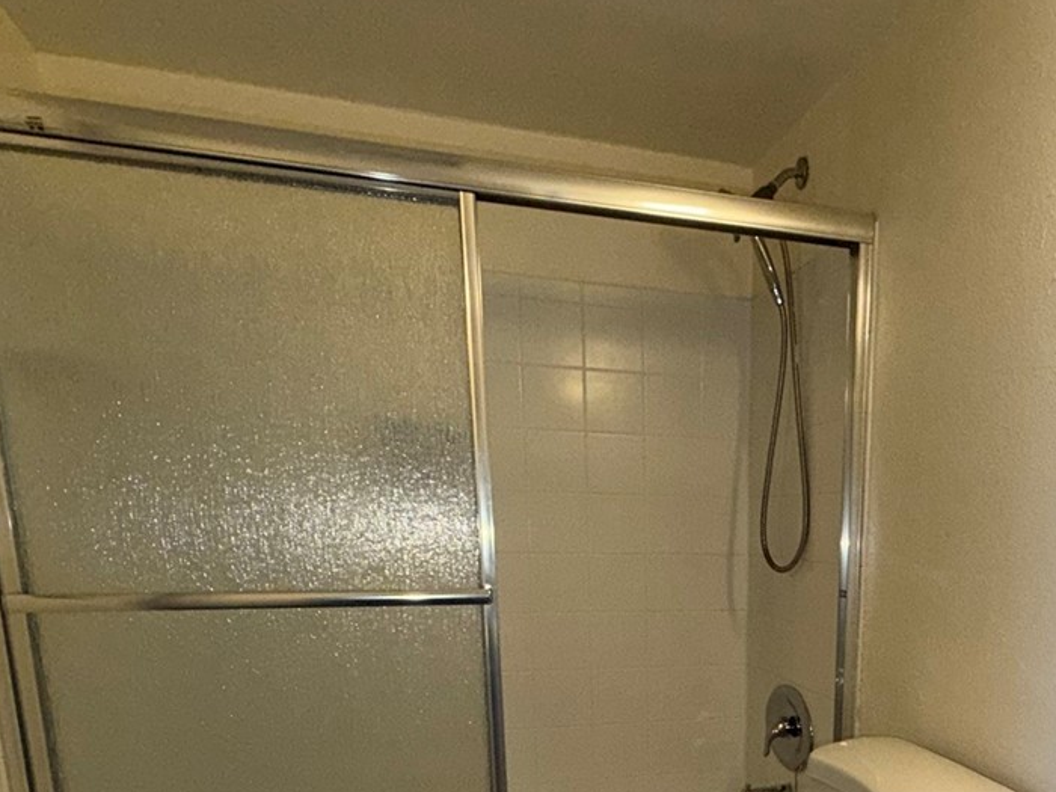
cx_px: 795
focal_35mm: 32
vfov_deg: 40.2
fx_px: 976
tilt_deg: -12.7
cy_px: 741
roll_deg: -0.2
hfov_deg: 54.1
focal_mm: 2.22
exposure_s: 1/120
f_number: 2.2
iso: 125
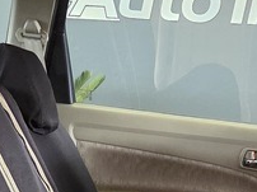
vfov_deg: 19.8
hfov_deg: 28.9
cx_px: 200
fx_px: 489
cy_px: 271
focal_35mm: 66
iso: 1000
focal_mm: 2.2
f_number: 2.2
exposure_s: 1/50
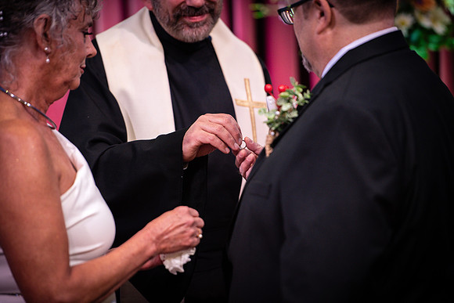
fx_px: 2523
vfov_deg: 6.9
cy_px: 152
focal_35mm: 200
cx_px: 227
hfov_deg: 10.3
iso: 800
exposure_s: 1/200
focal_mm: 200
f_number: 2.8
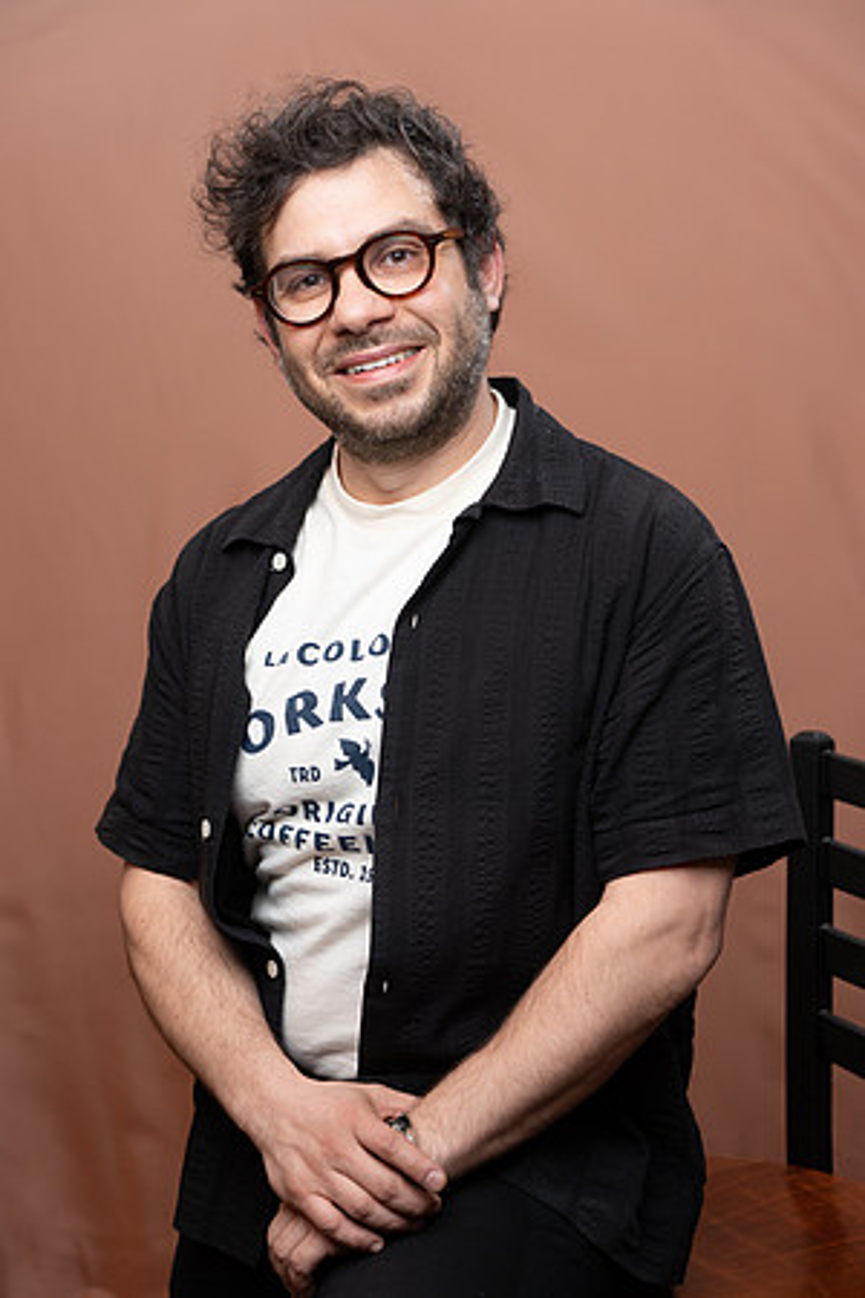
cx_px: 432
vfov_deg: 29.7
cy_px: 649
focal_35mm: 68
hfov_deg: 20.0
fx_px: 2451
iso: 320
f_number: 4
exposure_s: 1/160
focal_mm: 68
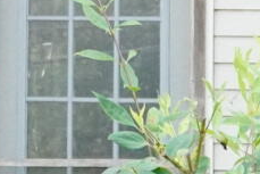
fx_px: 2139
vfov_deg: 4.6
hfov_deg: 6.9
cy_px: -204
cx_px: -76
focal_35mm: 296
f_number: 5.6
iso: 5000
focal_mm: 28
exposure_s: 1/2000
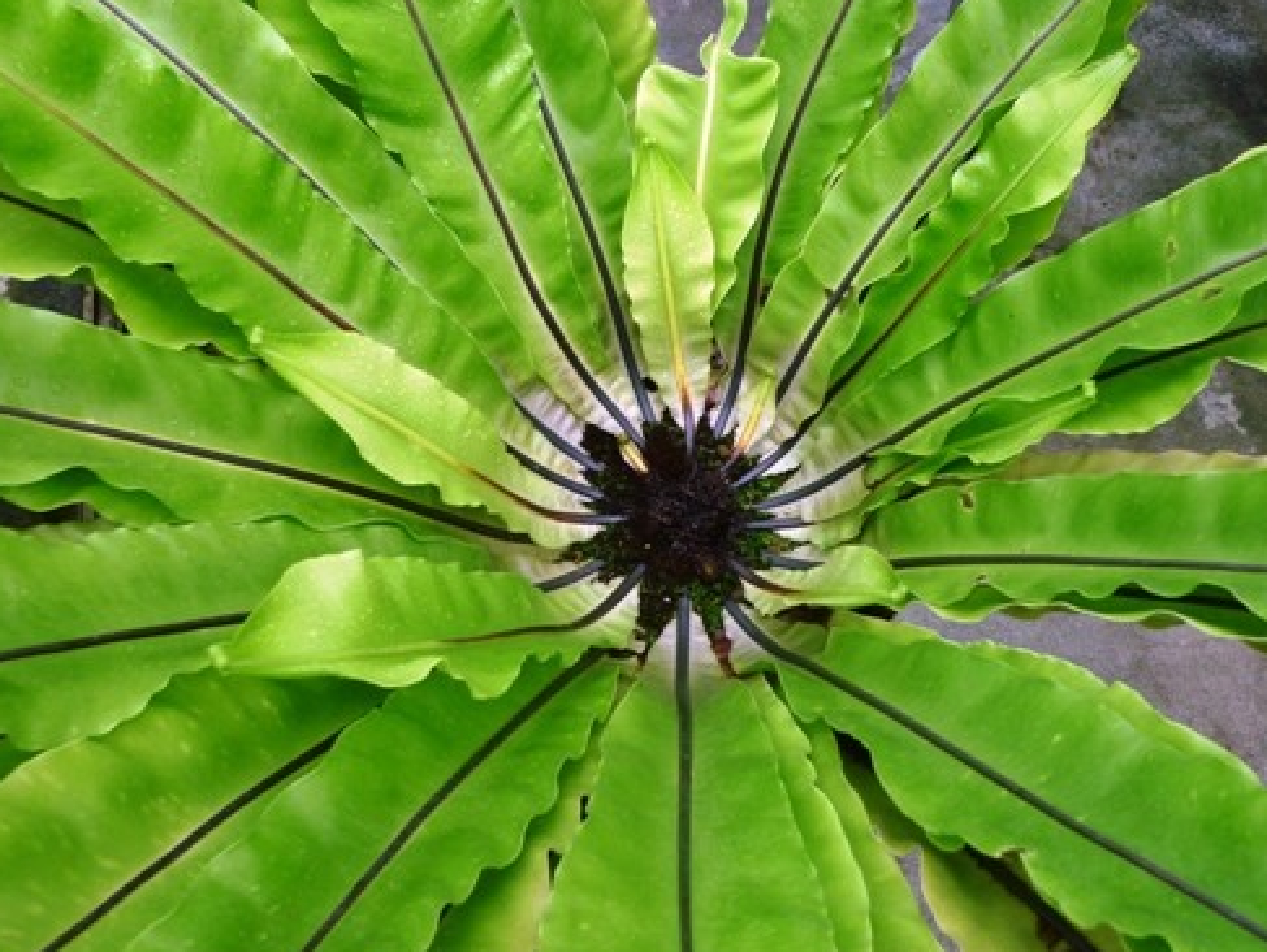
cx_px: 683
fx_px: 1282
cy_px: 460
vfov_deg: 40.7
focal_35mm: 35
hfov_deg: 52.5
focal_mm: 6.8
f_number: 2.2
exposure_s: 1/40
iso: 200
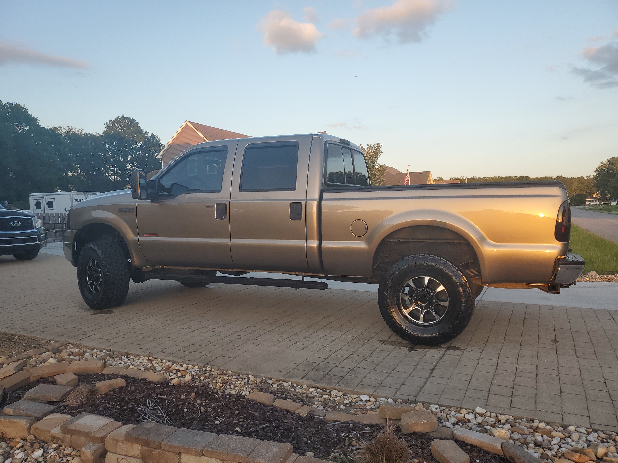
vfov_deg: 53.1
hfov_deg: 67.3
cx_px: 309
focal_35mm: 26
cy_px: 232
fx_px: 464
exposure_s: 1/410
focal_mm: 4.3
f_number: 1.5
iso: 50
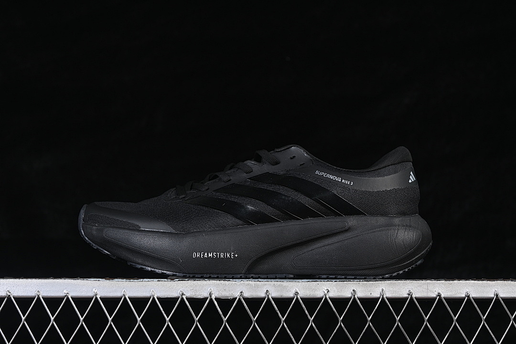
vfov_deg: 18.2
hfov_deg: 27.0
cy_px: 172
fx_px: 1075
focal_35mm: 75
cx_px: 258
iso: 160
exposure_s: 1/50
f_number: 6.3
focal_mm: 50
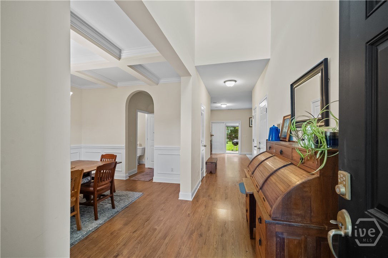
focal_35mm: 14
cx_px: 194
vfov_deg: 81.2
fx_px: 151
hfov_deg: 104.3
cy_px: 129
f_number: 8
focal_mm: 14
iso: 6400
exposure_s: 1/30
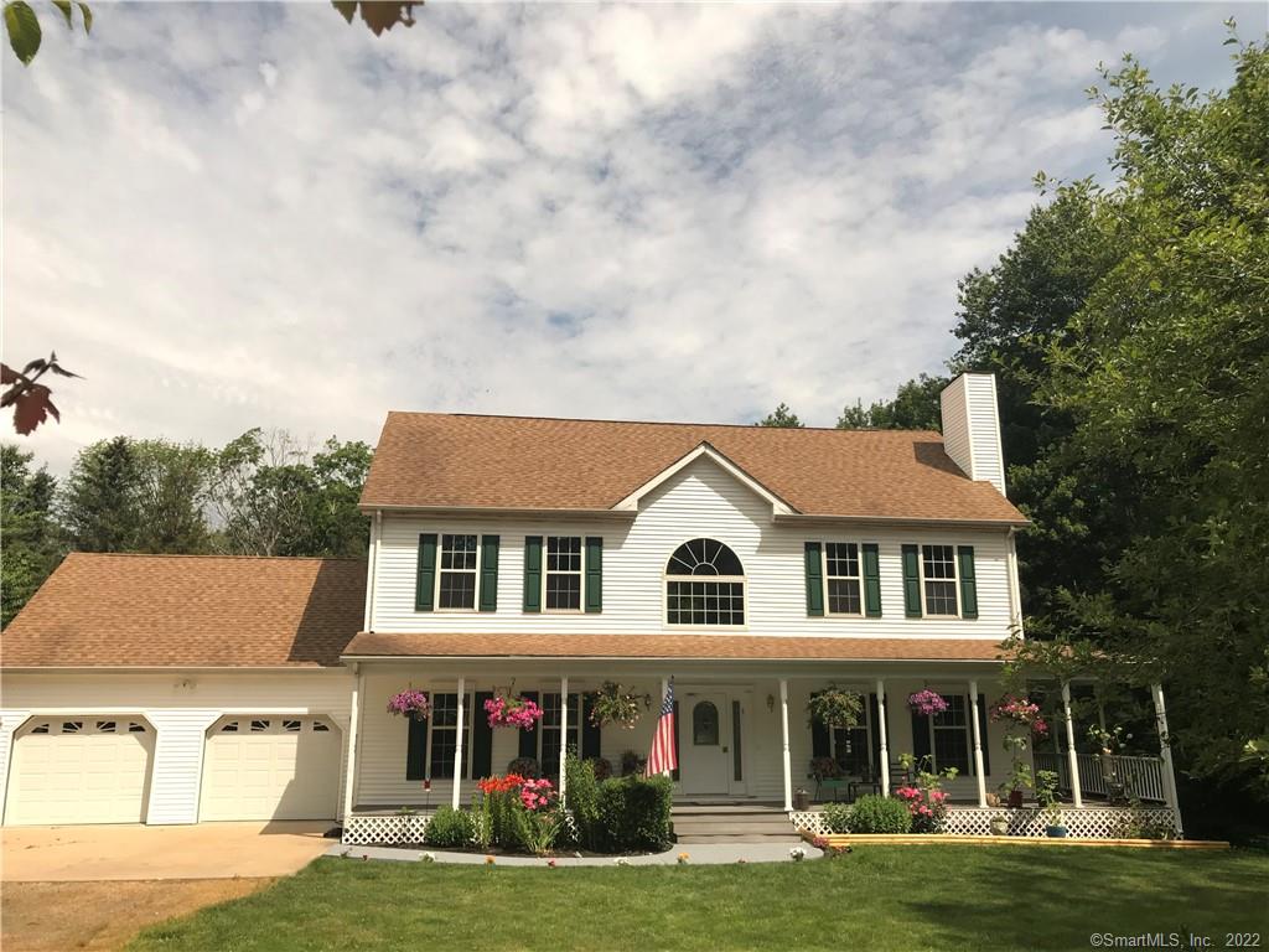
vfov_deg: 49.7
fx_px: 1026
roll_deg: -0.6
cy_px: 476
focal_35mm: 28
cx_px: 634
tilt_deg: +12.9
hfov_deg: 63.4
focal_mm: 3.99
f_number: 1.8
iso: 20
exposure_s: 1/1880
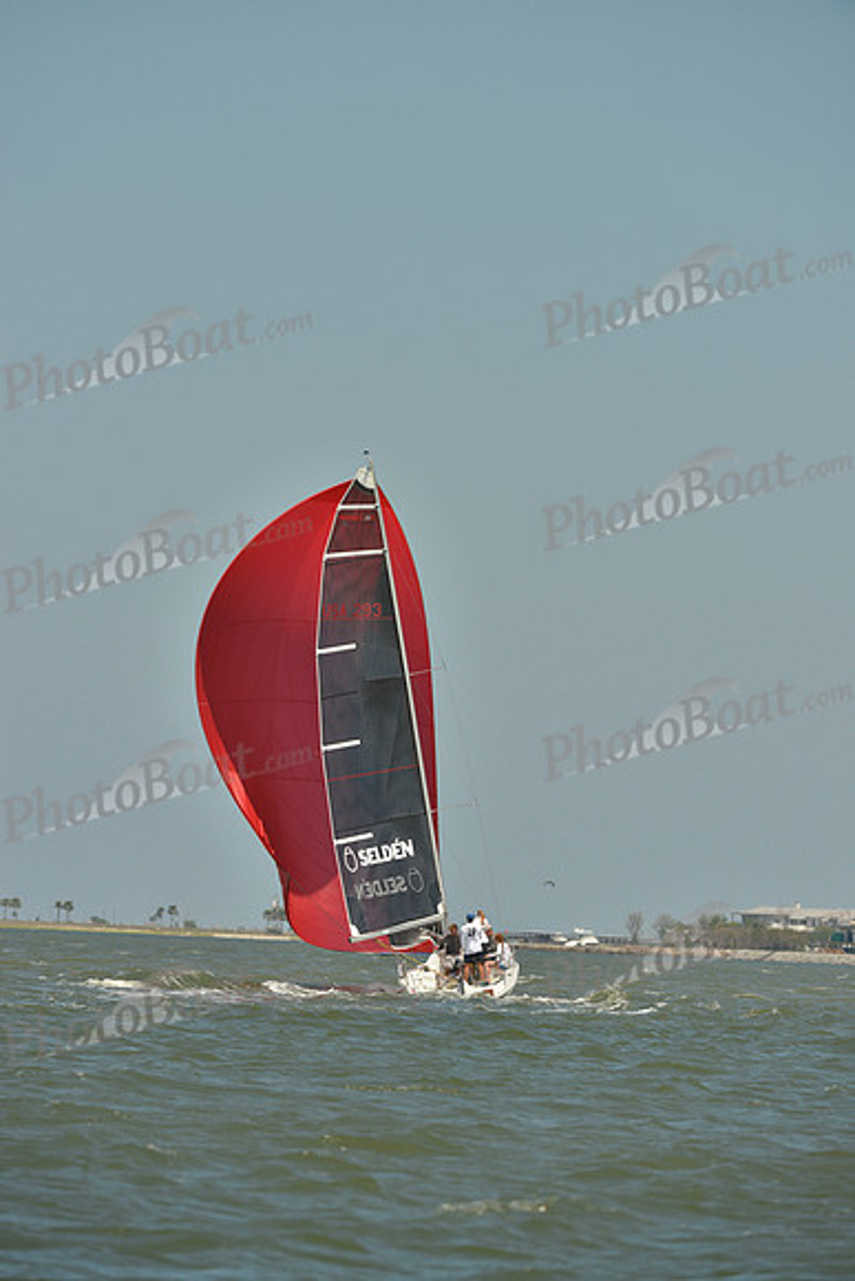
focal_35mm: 310
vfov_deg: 6.6
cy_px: 640
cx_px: 428
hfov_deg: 4.4
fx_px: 11036
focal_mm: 310
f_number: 9
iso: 280
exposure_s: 1/1250
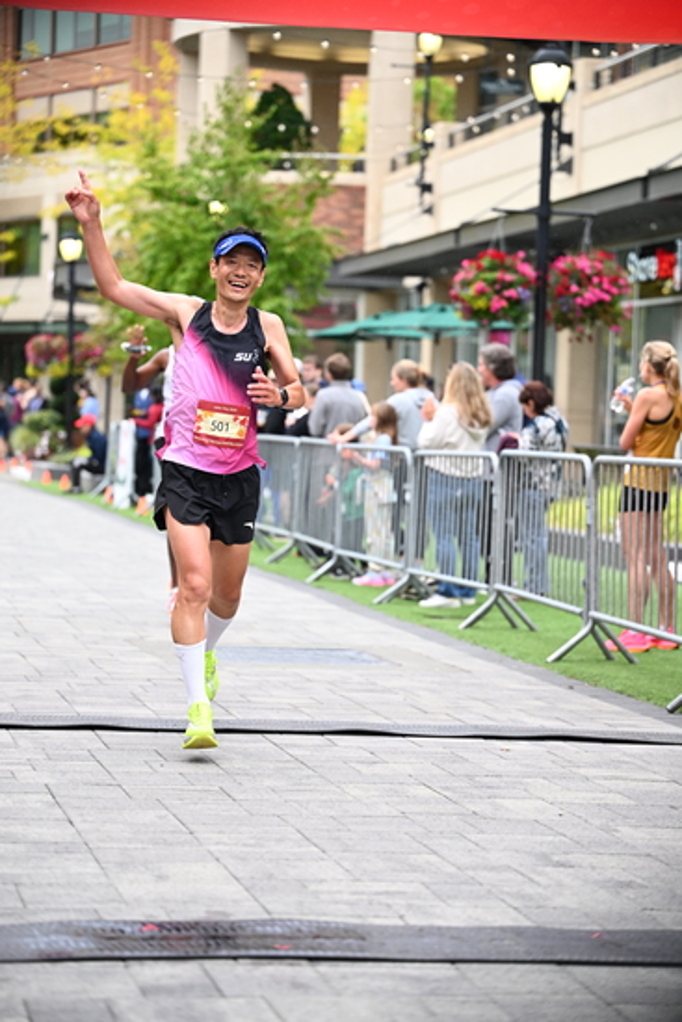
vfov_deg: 21.9
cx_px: 341
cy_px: 511
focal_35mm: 93
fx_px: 2641
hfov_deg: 14.7
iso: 1250
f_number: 2.8
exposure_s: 1/1600
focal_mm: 93
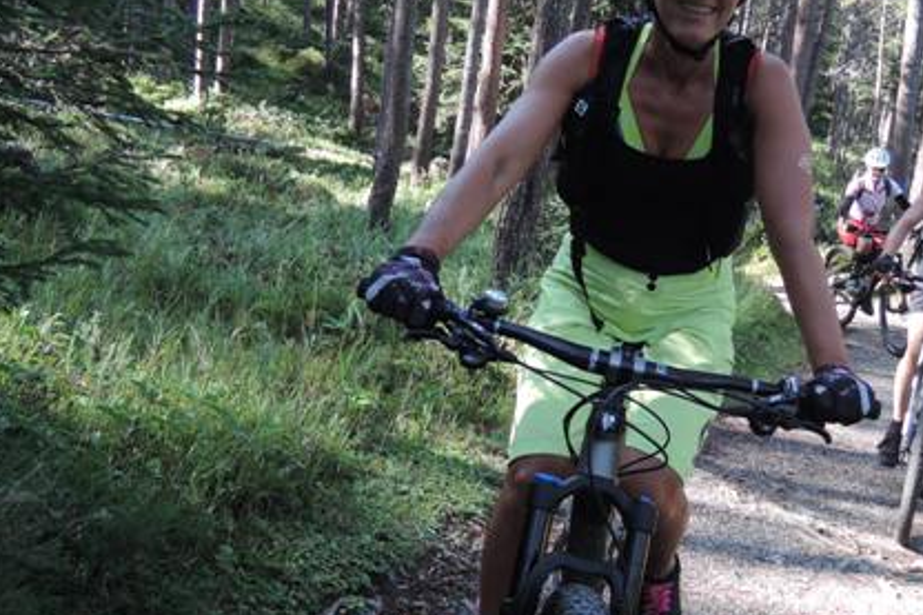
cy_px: 340
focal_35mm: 47
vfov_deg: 28.6
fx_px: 1204
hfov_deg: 41.5
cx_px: 605
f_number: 2.2
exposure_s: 1/250
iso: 180
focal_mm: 5.1
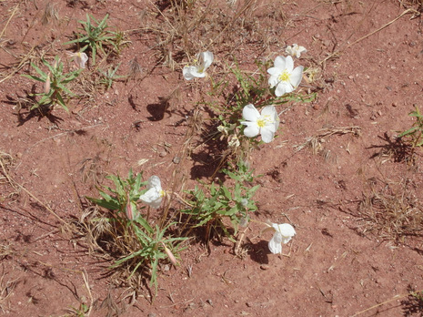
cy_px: 160
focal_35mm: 127
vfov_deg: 11.7
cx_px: 206
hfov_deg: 15.5
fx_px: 1551
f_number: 5.5
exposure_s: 1/800
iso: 125
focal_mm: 21.2
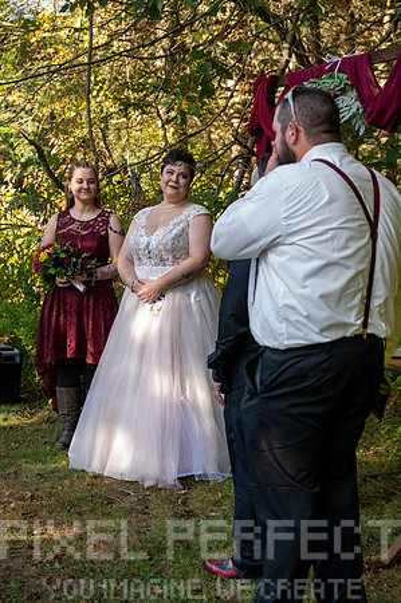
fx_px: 1038
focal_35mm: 62
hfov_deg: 21.9
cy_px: 302
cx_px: 200
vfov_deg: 32.4
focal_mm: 62
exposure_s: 1/3200
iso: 6400
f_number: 4.5
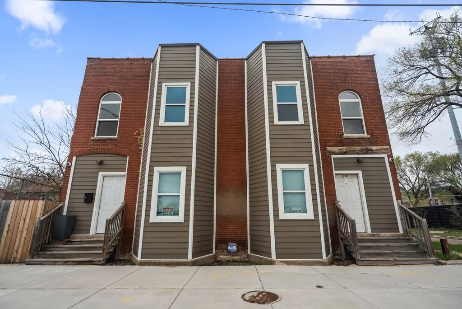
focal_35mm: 18
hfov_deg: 90.0
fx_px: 231
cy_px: 154
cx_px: 231
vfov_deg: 67.5
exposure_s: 1/200
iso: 125
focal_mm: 18
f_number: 7.1
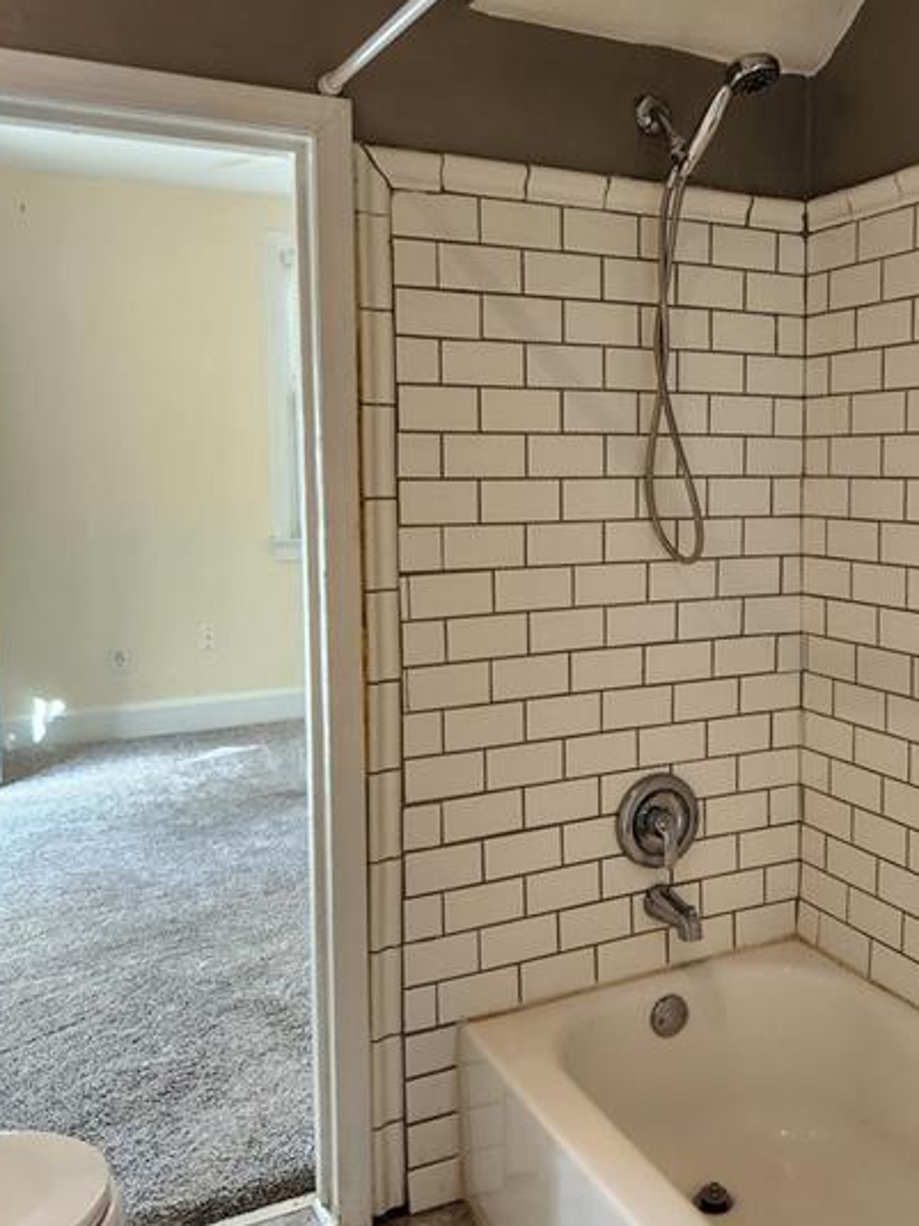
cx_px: 635
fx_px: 1169
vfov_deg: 55.2
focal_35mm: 33
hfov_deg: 42.2
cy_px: 539
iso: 160
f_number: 1.8
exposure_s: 1/120
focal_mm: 5.4
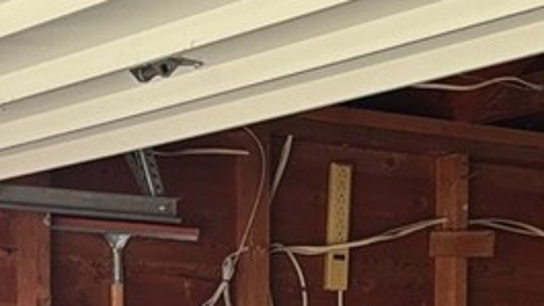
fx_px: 2466
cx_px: 310
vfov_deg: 6.9
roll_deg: -0.4
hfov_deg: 12.6
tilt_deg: -1.2
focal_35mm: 171
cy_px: 622
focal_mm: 5.96
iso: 40
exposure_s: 1/122
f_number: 1.6
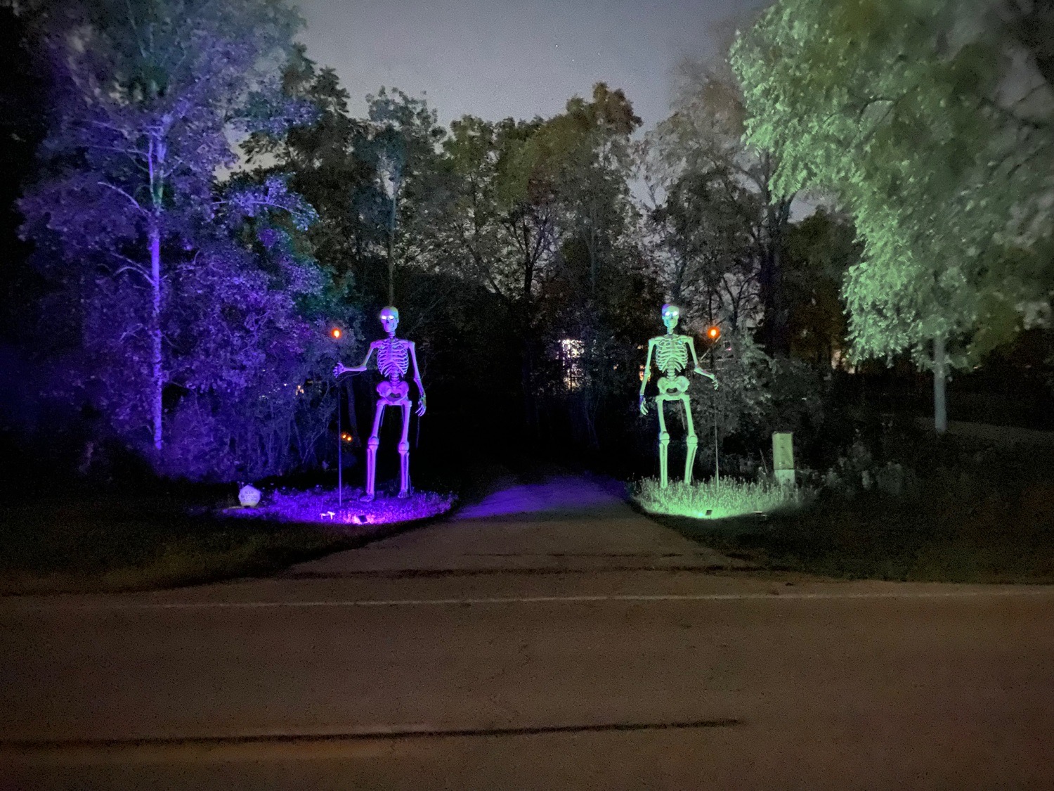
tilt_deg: +0.5
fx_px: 792
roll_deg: -0.3
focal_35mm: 26
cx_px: 527
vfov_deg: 53.1
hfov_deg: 67.3
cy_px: 396
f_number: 1.8
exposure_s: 1.1
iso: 4000
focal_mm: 4.25
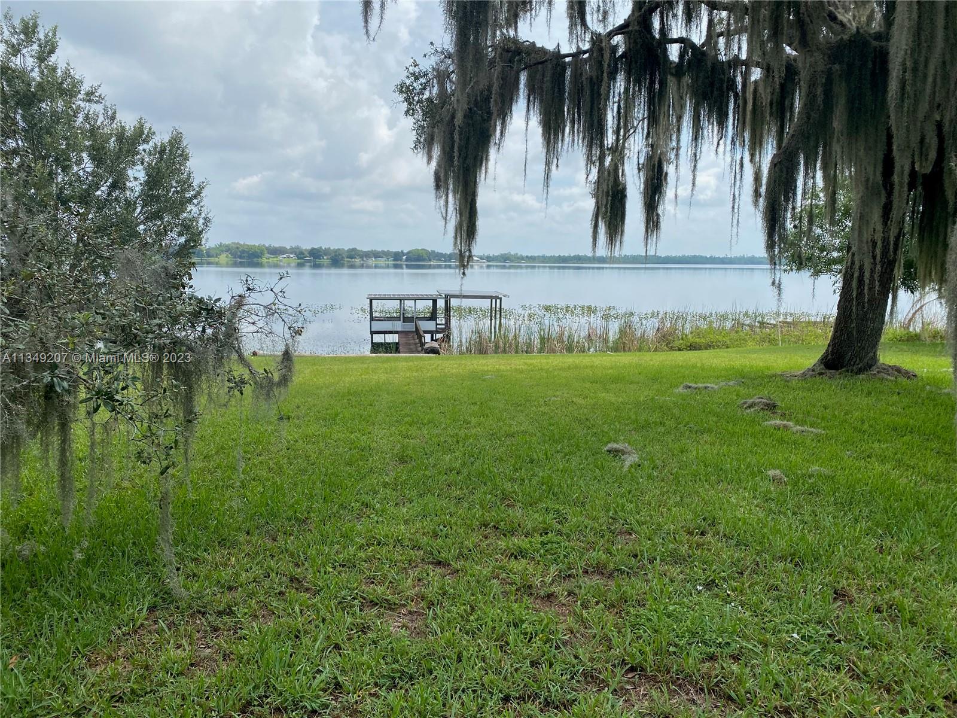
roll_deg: -0.4
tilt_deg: -7.4
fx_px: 719
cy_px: 359
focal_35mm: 26
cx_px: 478
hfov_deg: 67.3
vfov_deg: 53.1
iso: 32
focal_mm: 4.25
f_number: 1.8
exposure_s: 1/3125
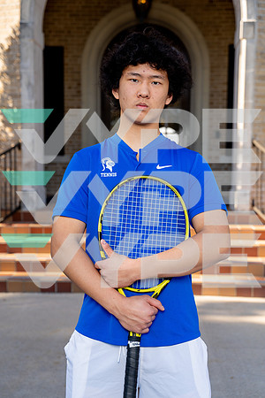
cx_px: 132
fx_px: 640
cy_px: 199
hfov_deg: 23.4
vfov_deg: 34.5
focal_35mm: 58
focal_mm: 58
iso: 100
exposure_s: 1/250
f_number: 4
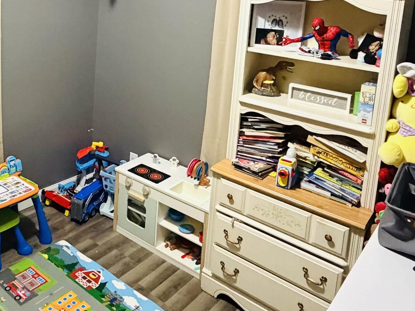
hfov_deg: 49.5
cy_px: 36
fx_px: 432
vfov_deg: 37.3
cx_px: 108
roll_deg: -3.0
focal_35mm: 36
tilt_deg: -8.2
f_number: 2.2
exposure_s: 1/60
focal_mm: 2.22
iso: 1000
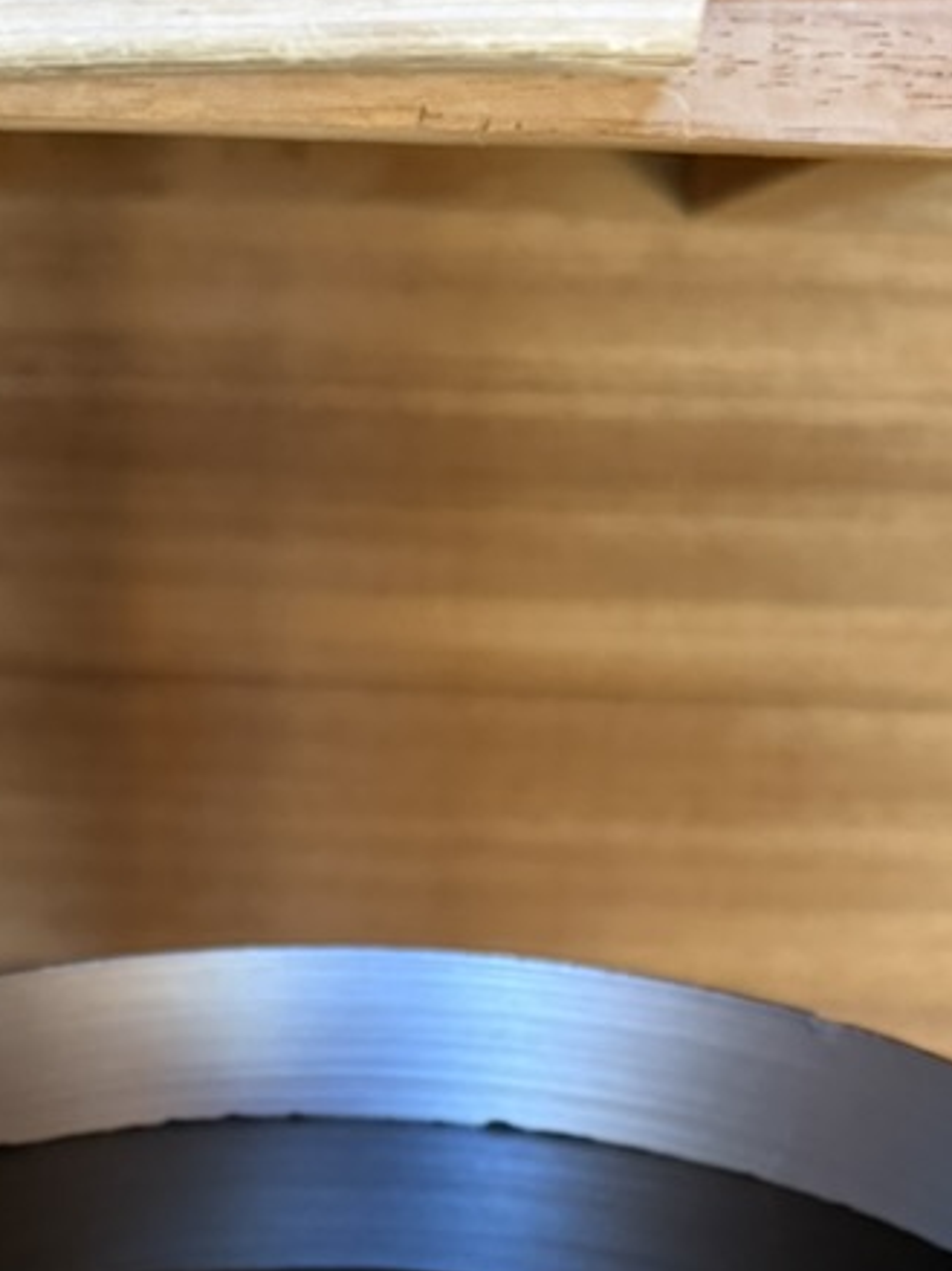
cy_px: 1346
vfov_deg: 31.1
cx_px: 350
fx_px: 2054
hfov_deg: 26.0
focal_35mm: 56
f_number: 1.78
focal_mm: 6.76
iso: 500
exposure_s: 1/60
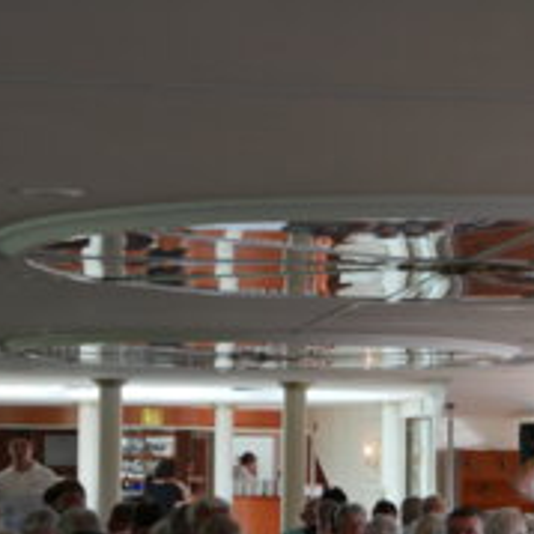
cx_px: 406
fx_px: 2897
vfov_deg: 10.5
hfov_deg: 10.5
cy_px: 436
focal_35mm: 166
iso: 400
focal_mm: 42
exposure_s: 1/100
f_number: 5.6
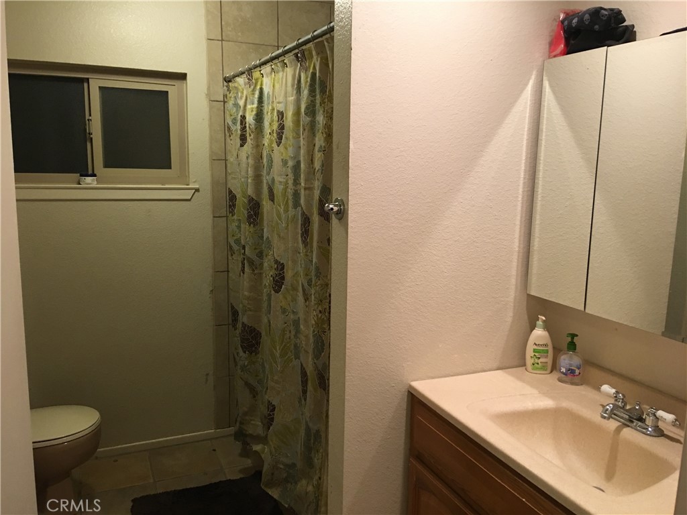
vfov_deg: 48.2
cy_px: 258
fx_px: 576
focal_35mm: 29
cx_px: 344
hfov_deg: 61.7
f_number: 2.2
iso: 80
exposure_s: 1/15
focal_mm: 4.15
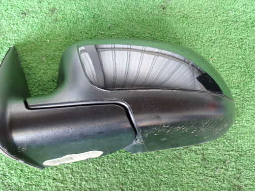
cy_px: 93
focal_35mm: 37
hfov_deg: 50.0
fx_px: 272
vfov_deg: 38.6
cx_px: 108
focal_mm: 5.79
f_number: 2.4
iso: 200
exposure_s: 1/30
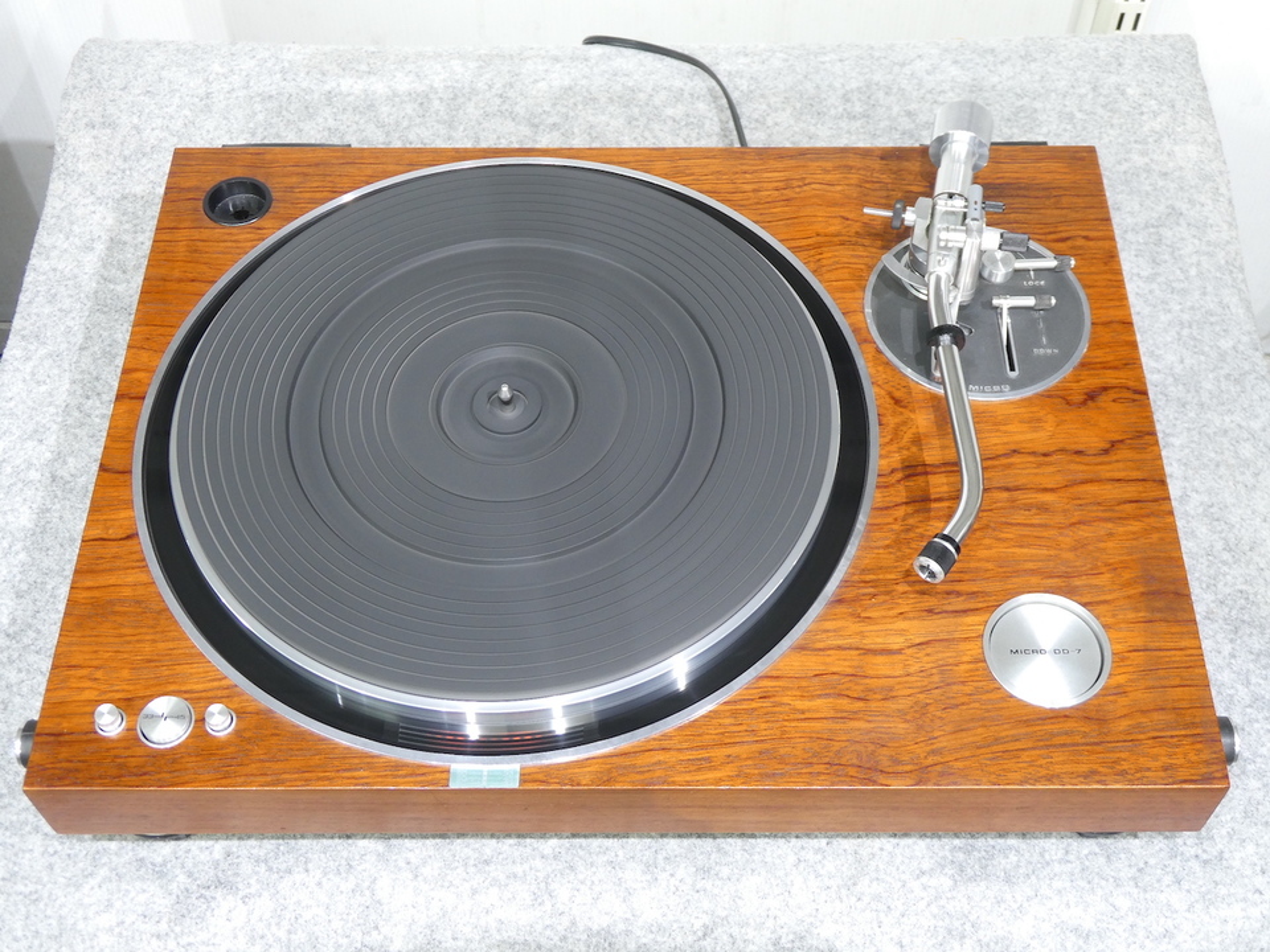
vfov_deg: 32.9
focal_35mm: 44
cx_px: 635
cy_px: 476
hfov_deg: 42.9
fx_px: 1614
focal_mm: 7.8
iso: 200
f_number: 3.9
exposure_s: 1/4
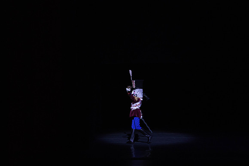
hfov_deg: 10.3
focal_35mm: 200
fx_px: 1384
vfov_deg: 6.9
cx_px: 124
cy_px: 83
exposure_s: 1/320
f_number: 6.3
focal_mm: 200
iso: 5000
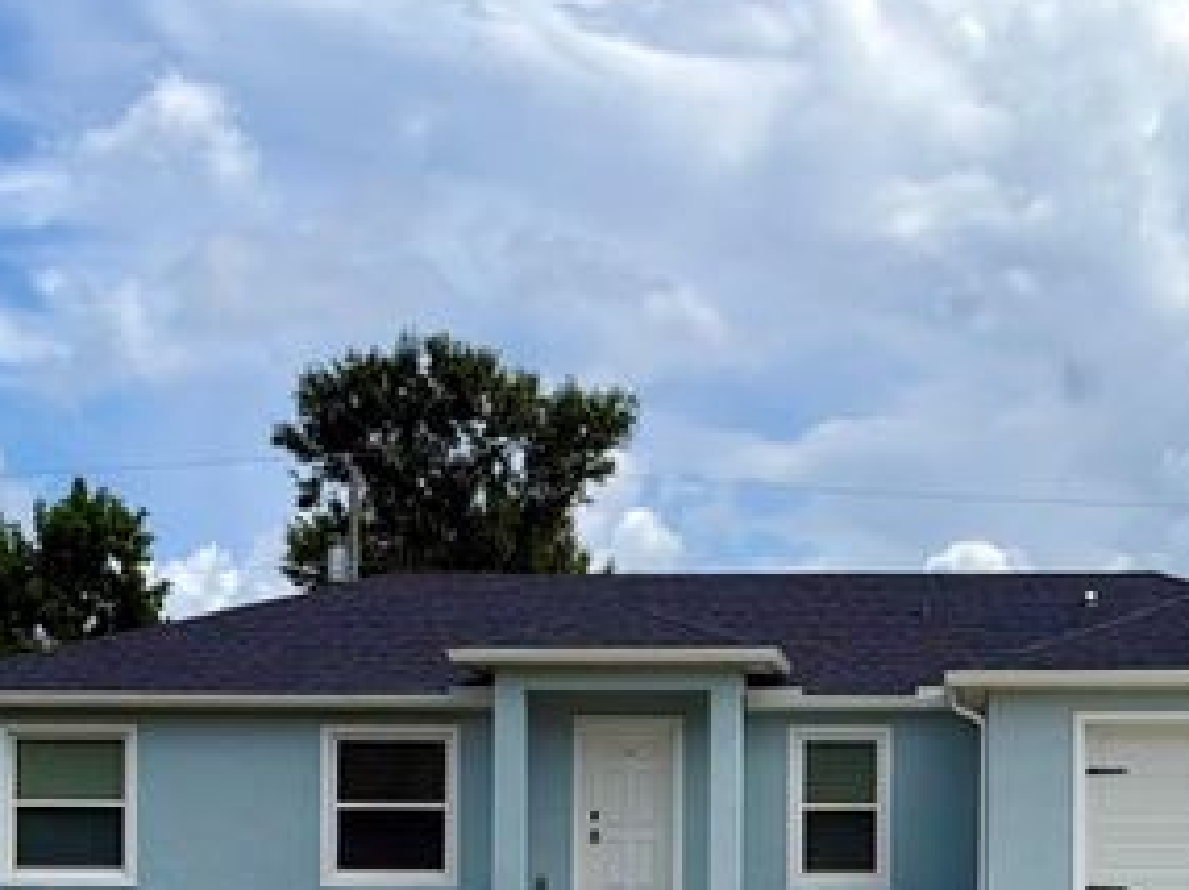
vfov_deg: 34.1
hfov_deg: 44.4
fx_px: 1441
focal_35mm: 42
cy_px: 553
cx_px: 761
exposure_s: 1/10309
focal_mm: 6.76
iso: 80
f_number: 1.78
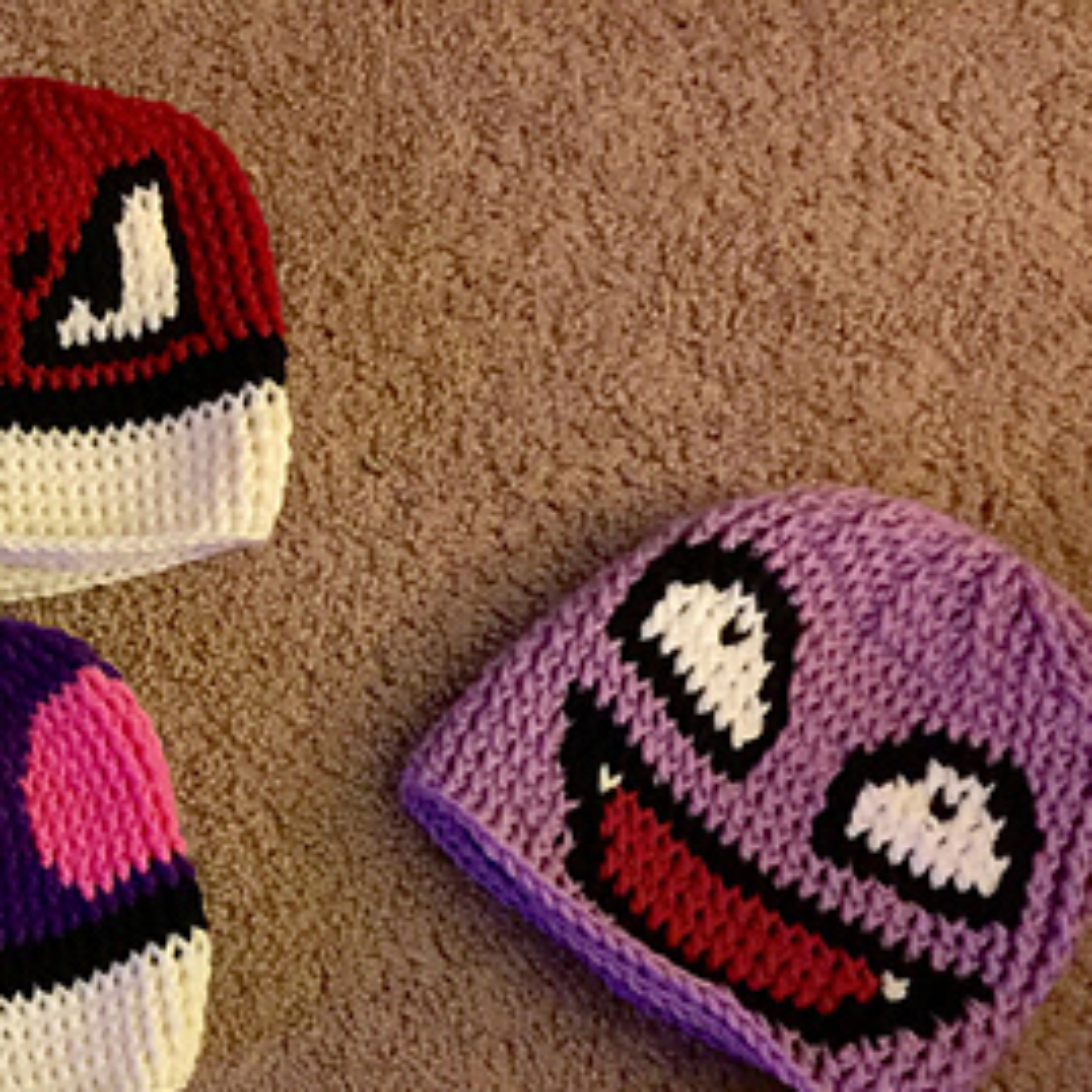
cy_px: 970
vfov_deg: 27.2
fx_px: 2177
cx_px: -93
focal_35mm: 61
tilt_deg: -83.0
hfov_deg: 26.1
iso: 160
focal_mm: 4.15
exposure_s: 1/4
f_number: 2.2
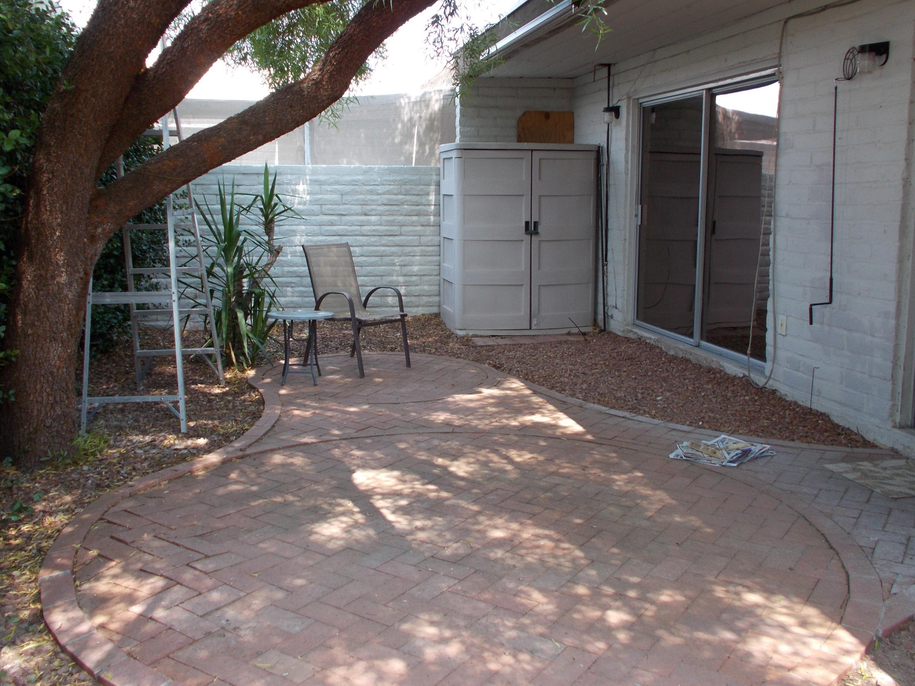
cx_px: 463
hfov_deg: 54.0
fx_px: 899
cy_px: 304
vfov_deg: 41.7
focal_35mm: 34
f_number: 3.2
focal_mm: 4.6
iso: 80
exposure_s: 1/100
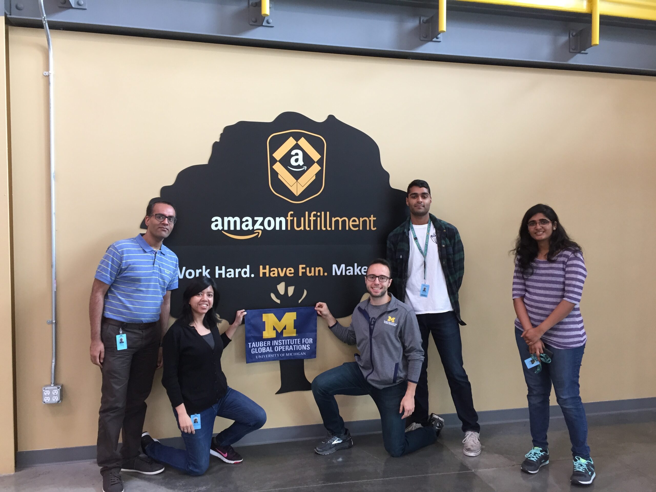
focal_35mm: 29
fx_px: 550
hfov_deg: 61.7
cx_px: 328
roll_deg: -0.1
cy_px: 246
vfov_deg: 48.2
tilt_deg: -1.5
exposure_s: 1/30
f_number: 2.2
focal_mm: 4.15
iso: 100
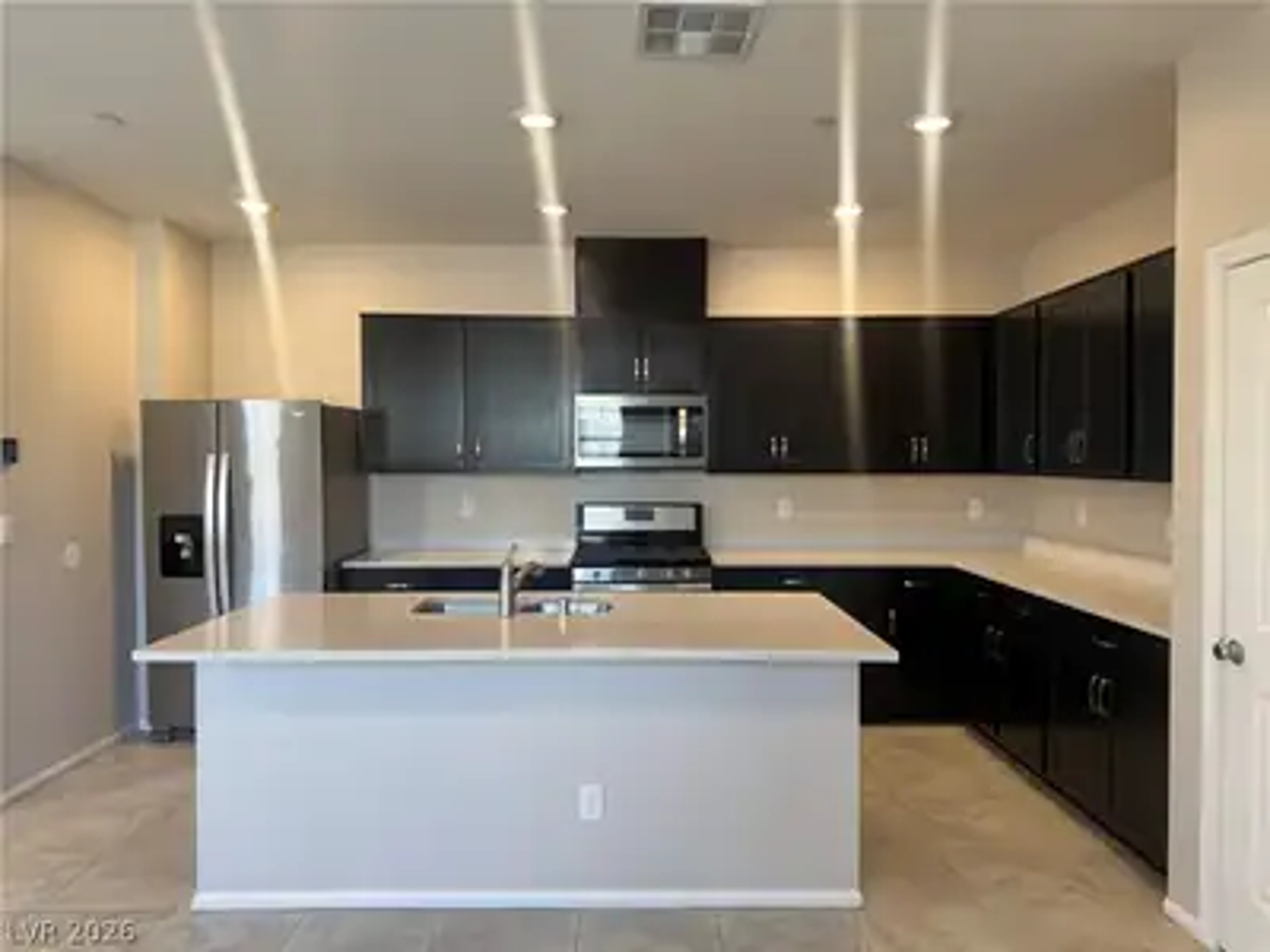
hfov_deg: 71.6
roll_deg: -0.5
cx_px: 635
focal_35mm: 24
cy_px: 476
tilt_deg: -1.8
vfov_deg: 56.8
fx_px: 881
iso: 200
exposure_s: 1/60
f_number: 1.78
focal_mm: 6.76
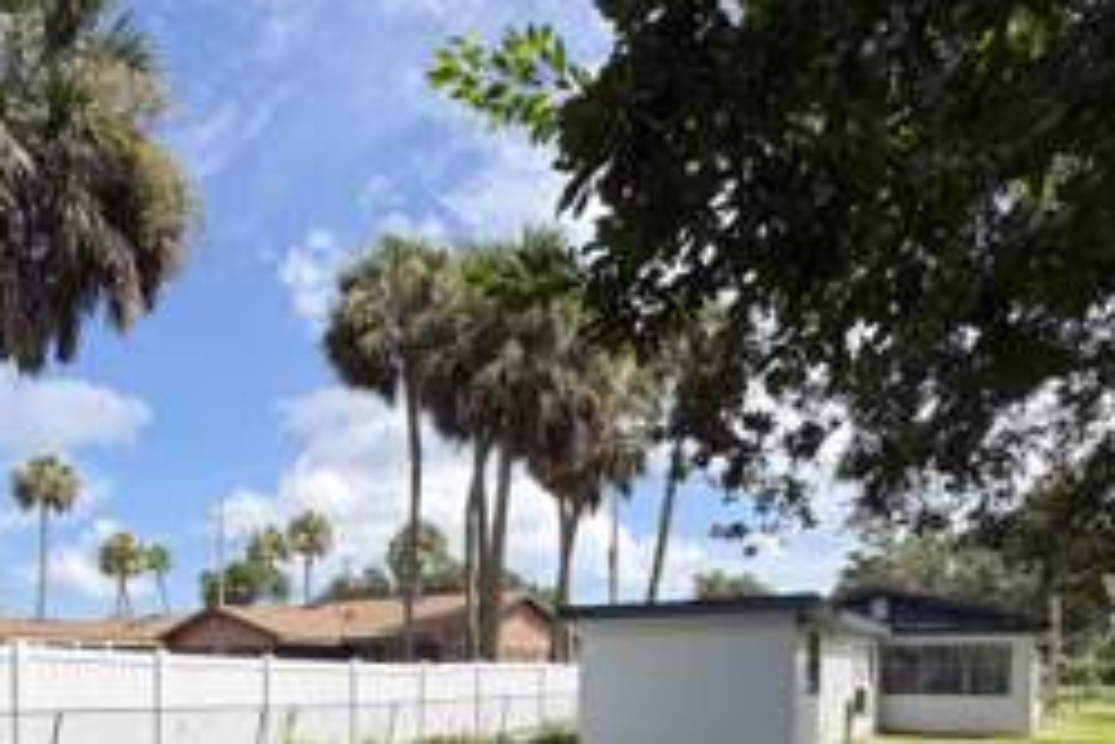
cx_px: 493
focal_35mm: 28
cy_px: 692
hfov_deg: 65.3
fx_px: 867
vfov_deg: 42.0
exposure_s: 1/770
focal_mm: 2.22
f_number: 2.2
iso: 25
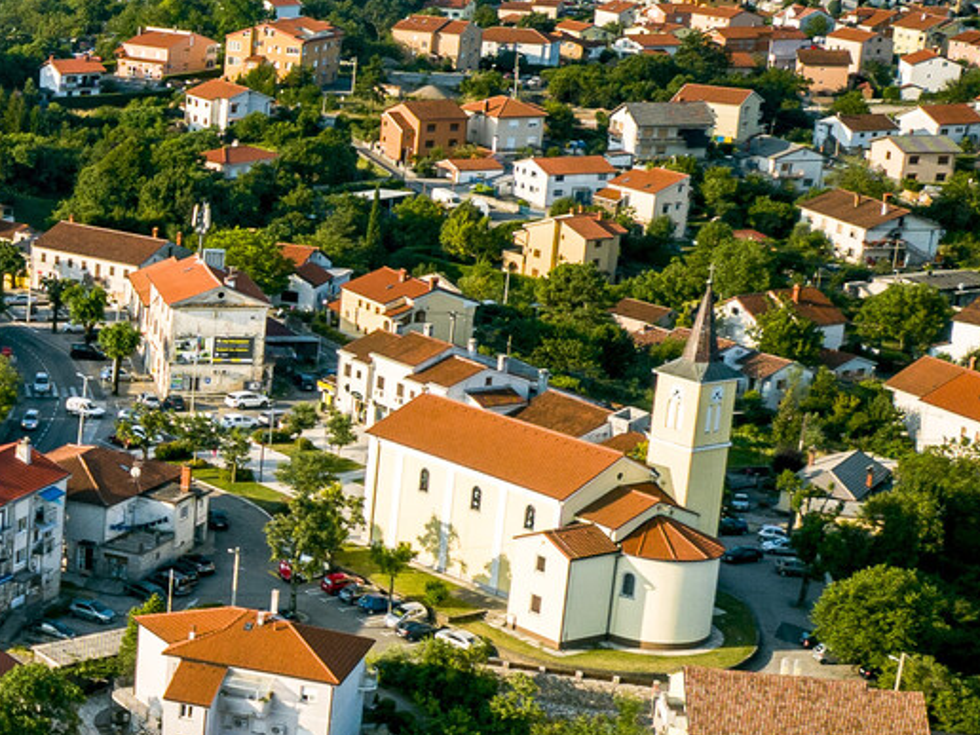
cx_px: -632
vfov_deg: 15.8
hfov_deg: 18.0
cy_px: 528
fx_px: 2633
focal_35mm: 93
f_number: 2.8
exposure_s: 1/1000
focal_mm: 12.29
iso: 110
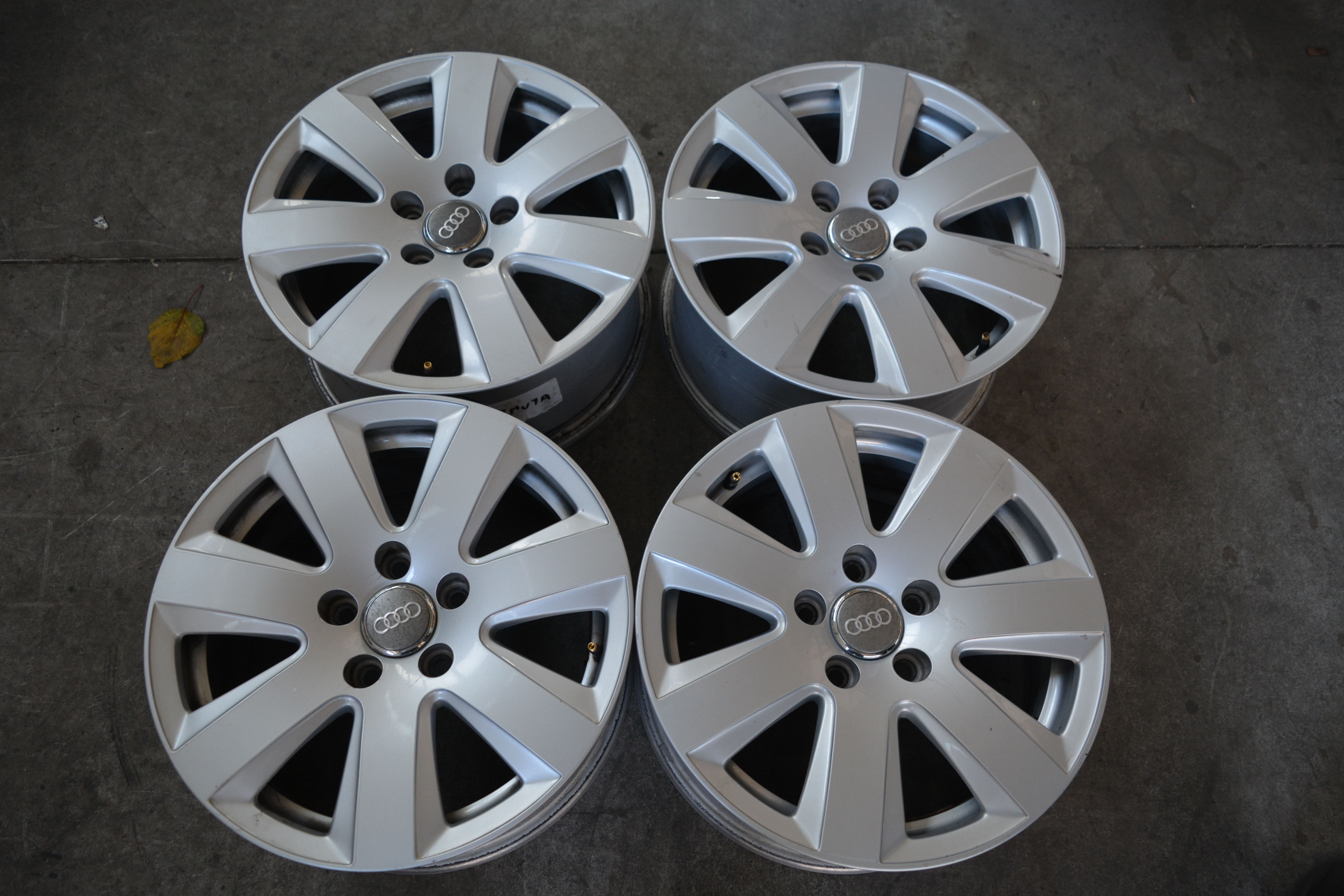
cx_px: 672
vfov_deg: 47.9
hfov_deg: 67.4
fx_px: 1008
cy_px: 448
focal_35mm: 27
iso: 560
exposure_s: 1/60
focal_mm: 18
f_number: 4
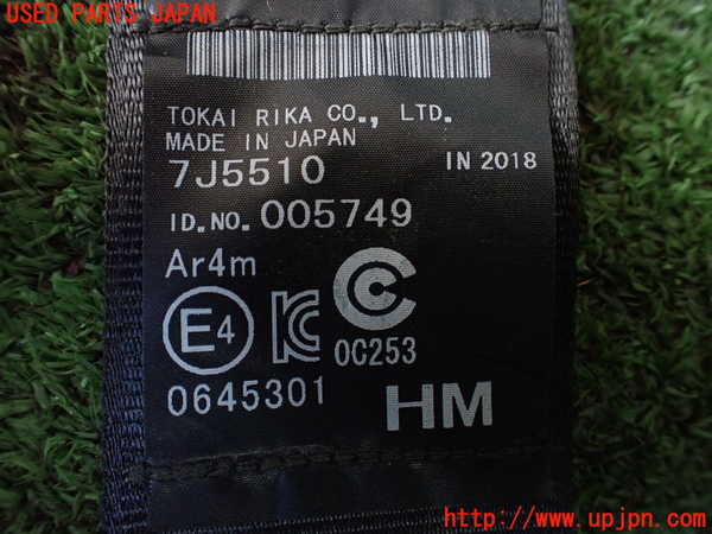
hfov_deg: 60.0
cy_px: 267
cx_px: 356
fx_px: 617
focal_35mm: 30
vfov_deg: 46.8
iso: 800
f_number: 2.3
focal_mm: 5.4
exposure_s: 1/100
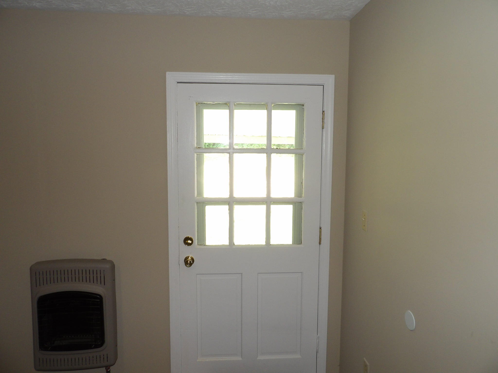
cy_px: 186
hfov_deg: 71.6
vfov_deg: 56.8
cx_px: 249
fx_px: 345
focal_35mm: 24
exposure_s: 1/33
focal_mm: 4.3
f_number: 3.2
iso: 156
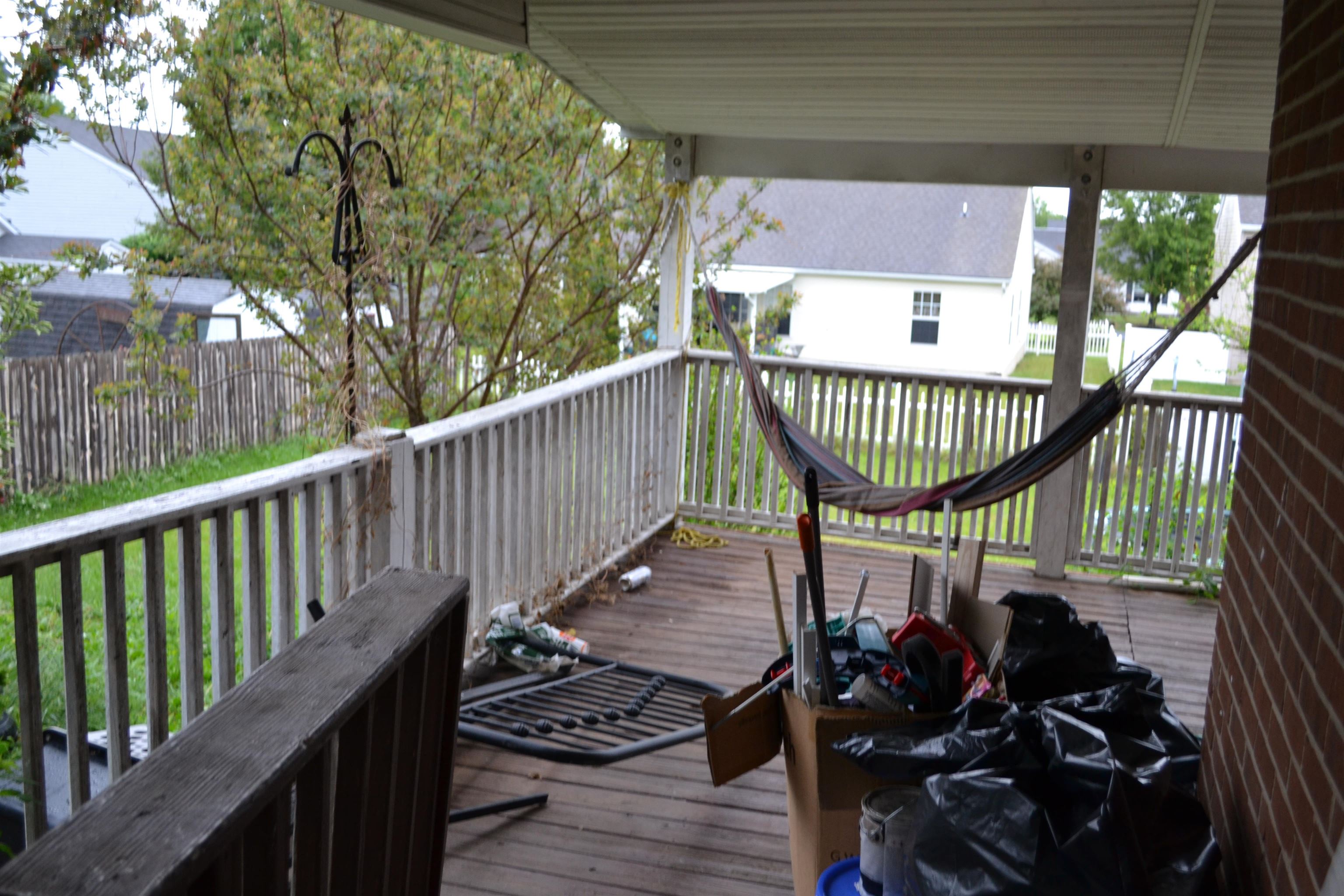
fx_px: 1232
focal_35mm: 33
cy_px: 448
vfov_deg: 40.0
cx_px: 672
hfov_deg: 57.2
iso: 400
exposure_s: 1/80
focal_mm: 22
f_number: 4.5
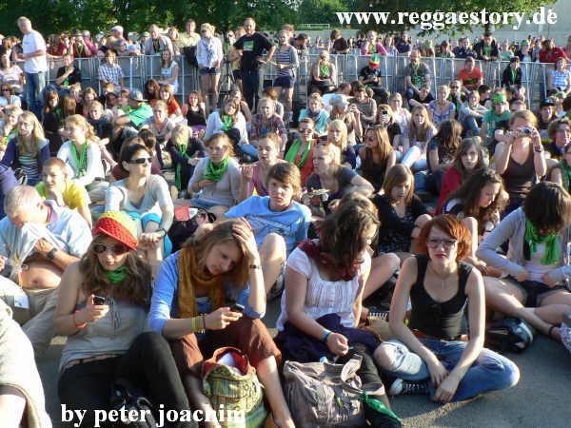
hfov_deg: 52.6
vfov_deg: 40.7
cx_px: 286
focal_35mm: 35
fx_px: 577
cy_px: 214
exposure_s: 1/40
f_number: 2.8
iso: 64
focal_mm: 6
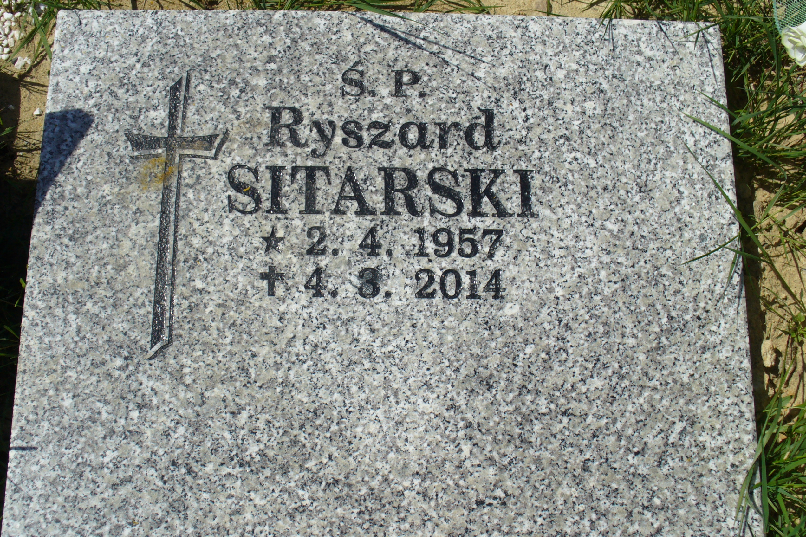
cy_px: 245
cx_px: 401
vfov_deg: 30.5
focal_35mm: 44
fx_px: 985
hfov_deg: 44.5
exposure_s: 1/500
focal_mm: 7
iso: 80
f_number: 5.8
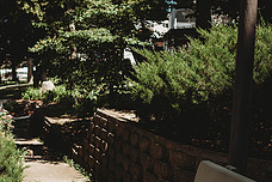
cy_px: 104
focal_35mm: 61
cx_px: 67
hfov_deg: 32.2
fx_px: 461
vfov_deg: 22.2
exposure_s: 1/1250
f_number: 2.2
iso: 100
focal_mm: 24
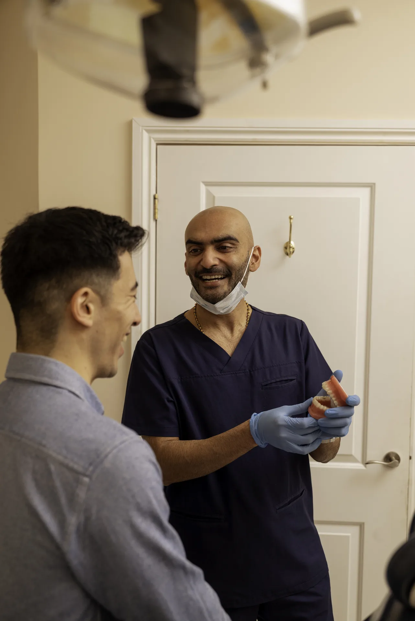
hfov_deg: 34.2
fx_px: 674
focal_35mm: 39
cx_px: 208
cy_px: 310
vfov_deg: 49.5
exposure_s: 1/320
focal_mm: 39
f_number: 3.5
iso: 320
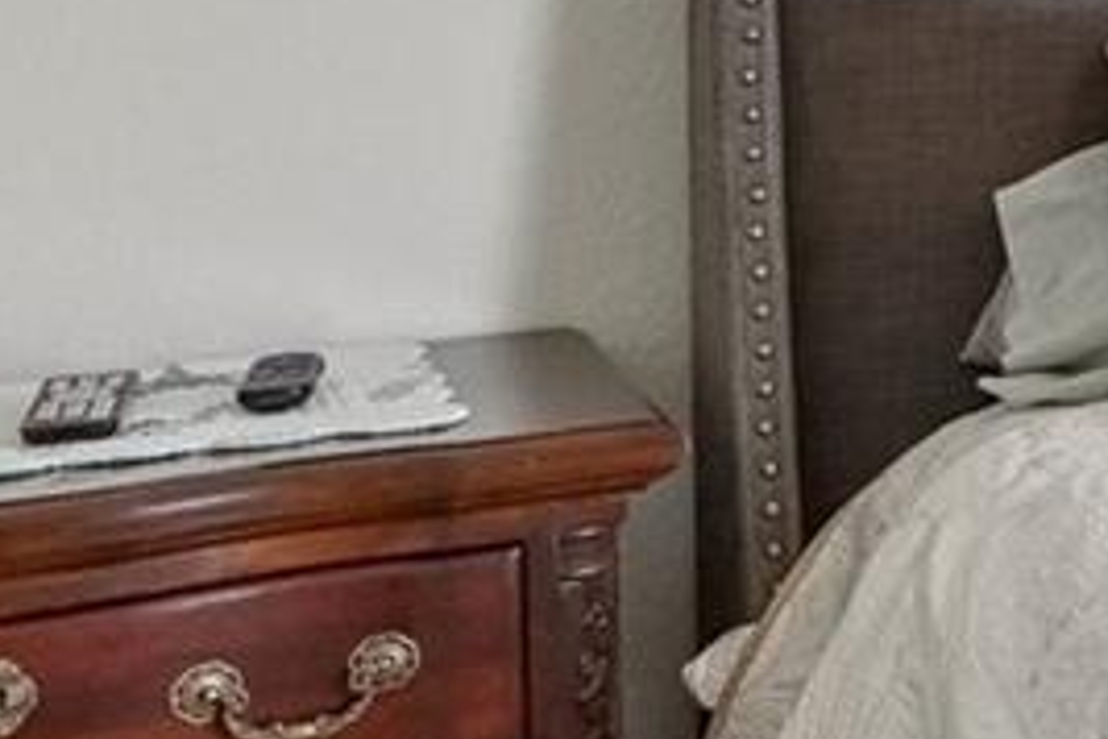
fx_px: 2770
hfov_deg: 14.7
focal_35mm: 90
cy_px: -208
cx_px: 2639
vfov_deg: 14.6
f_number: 8
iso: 400
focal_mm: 10
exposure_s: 1/30
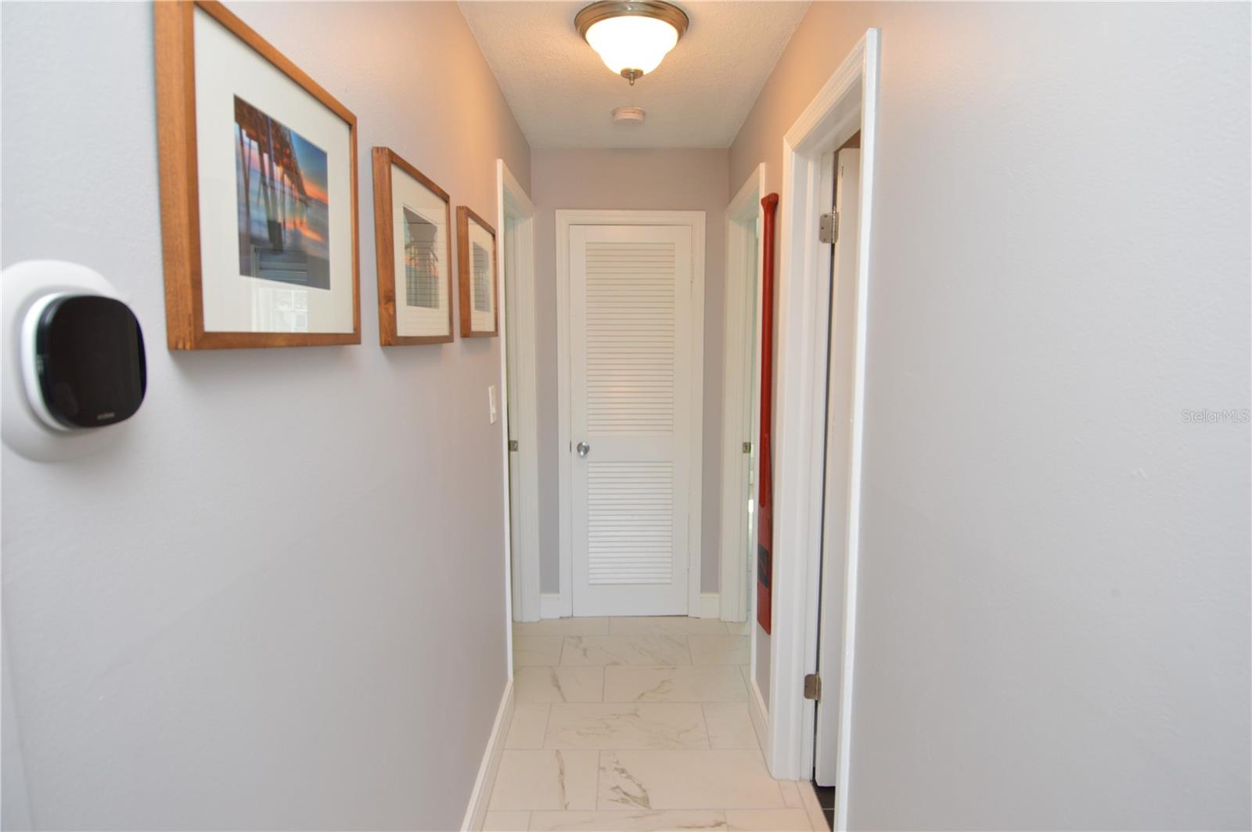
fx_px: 625
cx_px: 626
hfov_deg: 90.1
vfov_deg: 67.3
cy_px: 416
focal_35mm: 18
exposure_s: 1/60
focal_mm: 12
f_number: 4
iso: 400
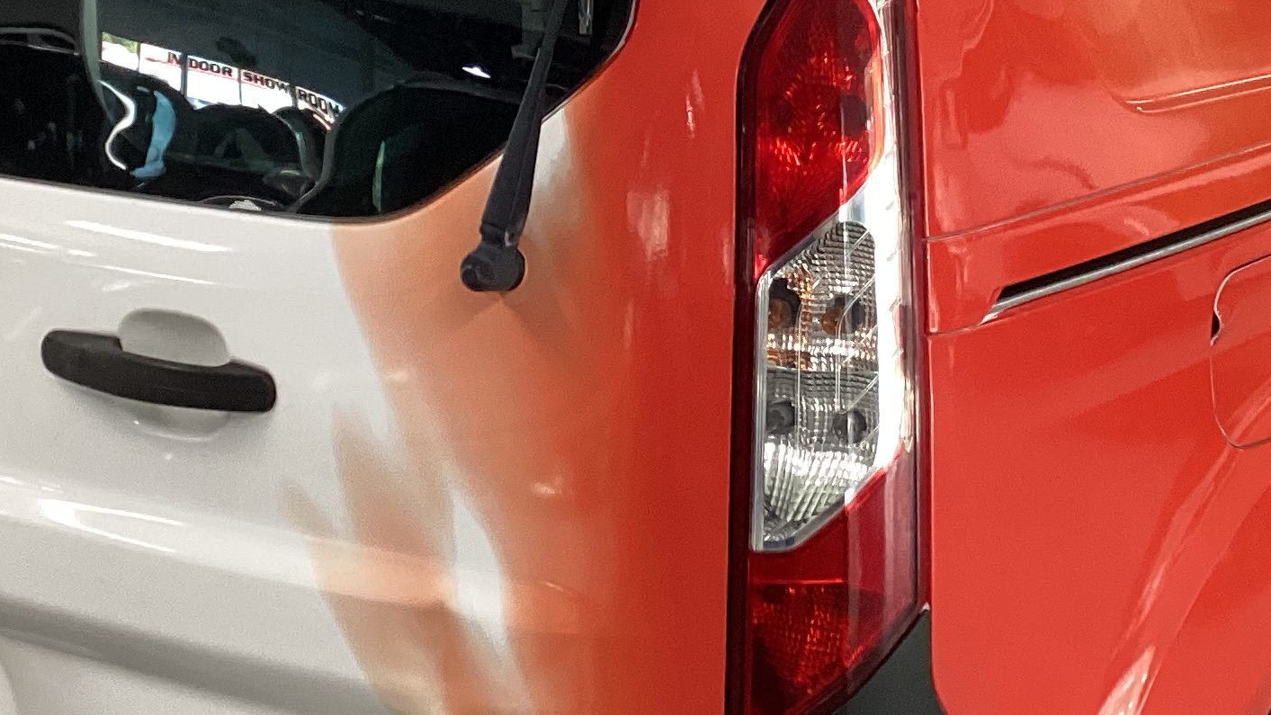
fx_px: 2629
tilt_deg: -14.2
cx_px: 634
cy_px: 98
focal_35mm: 78
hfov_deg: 27.2
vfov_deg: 15.3
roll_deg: +0.9
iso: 160
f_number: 2.4
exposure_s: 1/50
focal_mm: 3.3
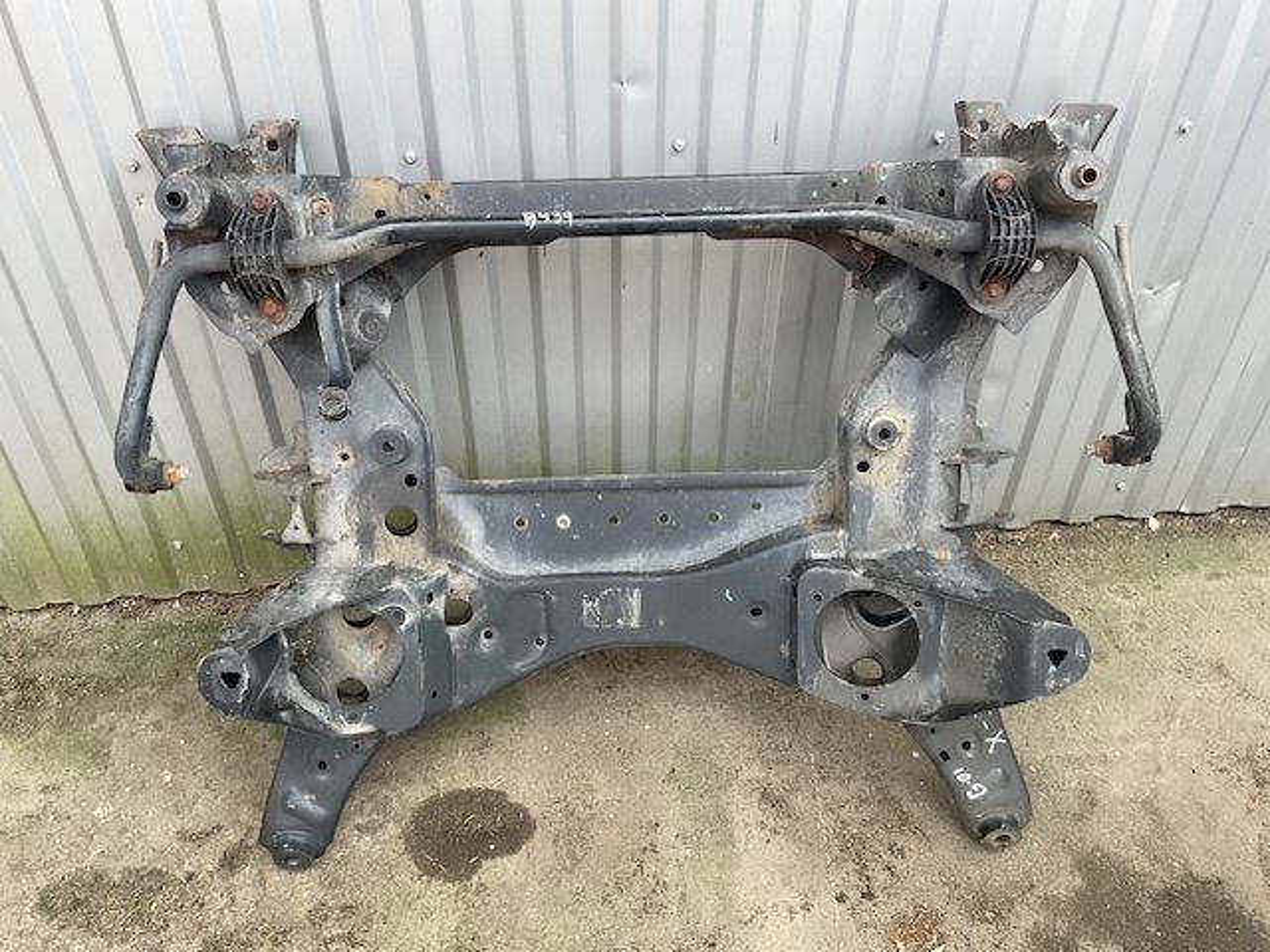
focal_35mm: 29
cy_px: 476
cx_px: 635
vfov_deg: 48.2
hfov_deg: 61.7
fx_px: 1064
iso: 20
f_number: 1.8
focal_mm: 3
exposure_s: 1/122
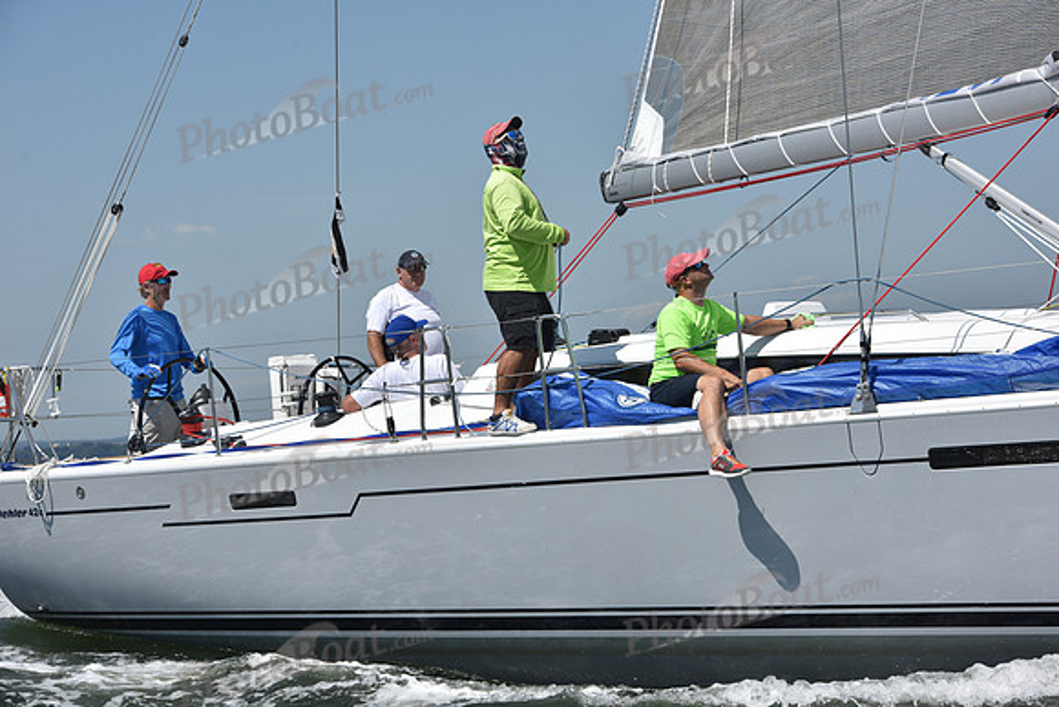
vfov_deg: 12.5
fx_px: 3236
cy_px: 354
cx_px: 530
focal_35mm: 110
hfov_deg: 18.6
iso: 250
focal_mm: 110
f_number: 9
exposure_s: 1/1250
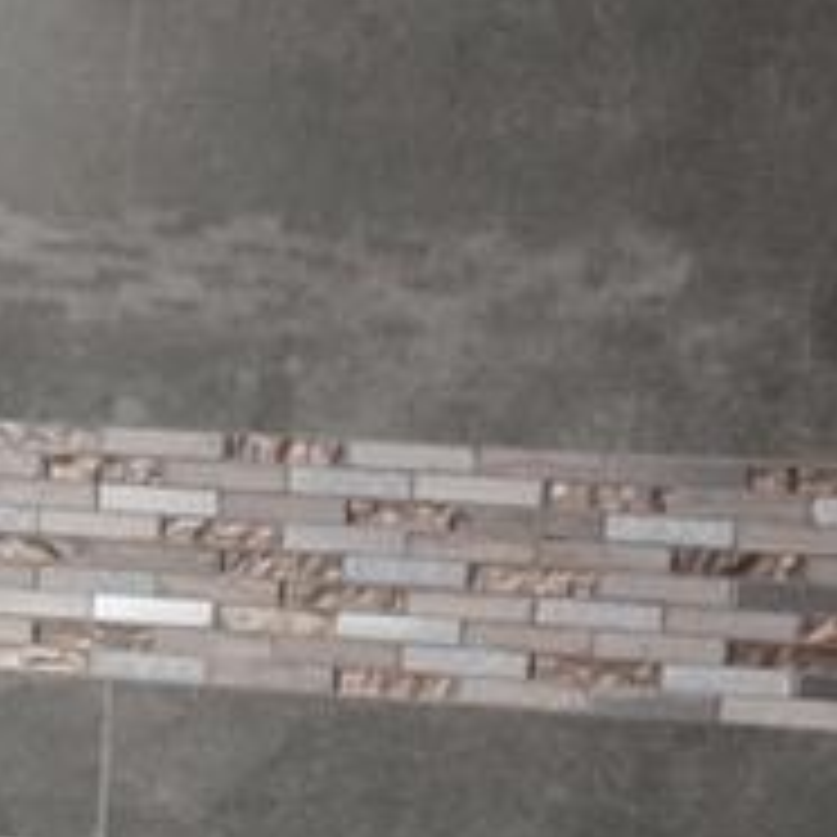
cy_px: 1098
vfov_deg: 12.9
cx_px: -306
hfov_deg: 12.8
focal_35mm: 131
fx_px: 3584
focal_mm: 28
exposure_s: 1/160
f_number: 3.5
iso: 5000
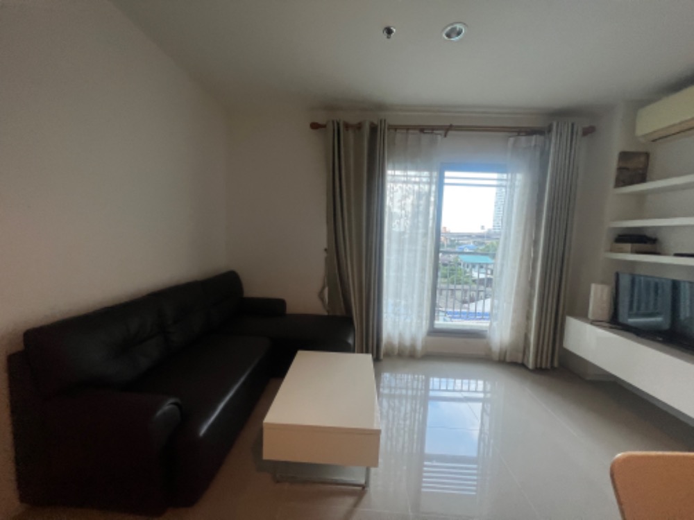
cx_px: 347
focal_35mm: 13
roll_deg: -1.5
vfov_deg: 89.9
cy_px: 260
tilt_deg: -3.4
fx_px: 261
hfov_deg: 106.2
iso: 160
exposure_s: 1/100
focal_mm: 1.57
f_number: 1.8
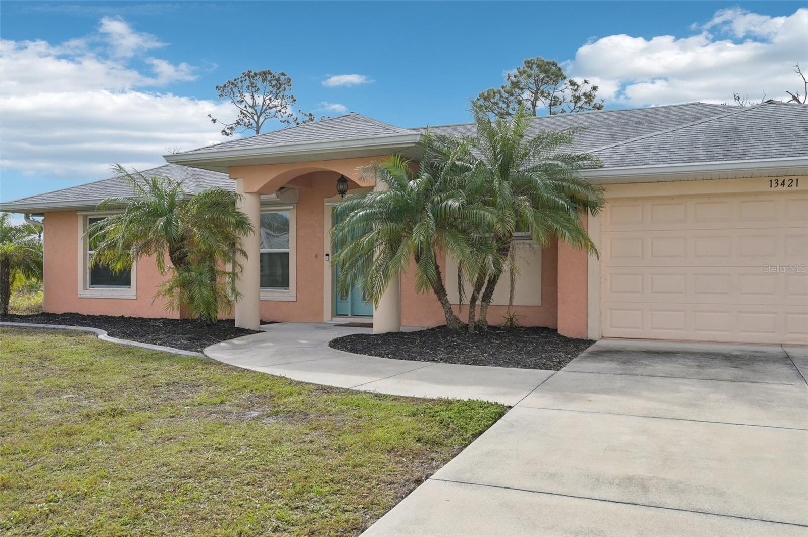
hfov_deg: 62.0
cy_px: 268
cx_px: 404
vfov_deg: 43.5
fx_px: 673
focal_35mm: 30
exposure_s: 1/1000
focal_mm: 30
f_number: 8
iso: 400
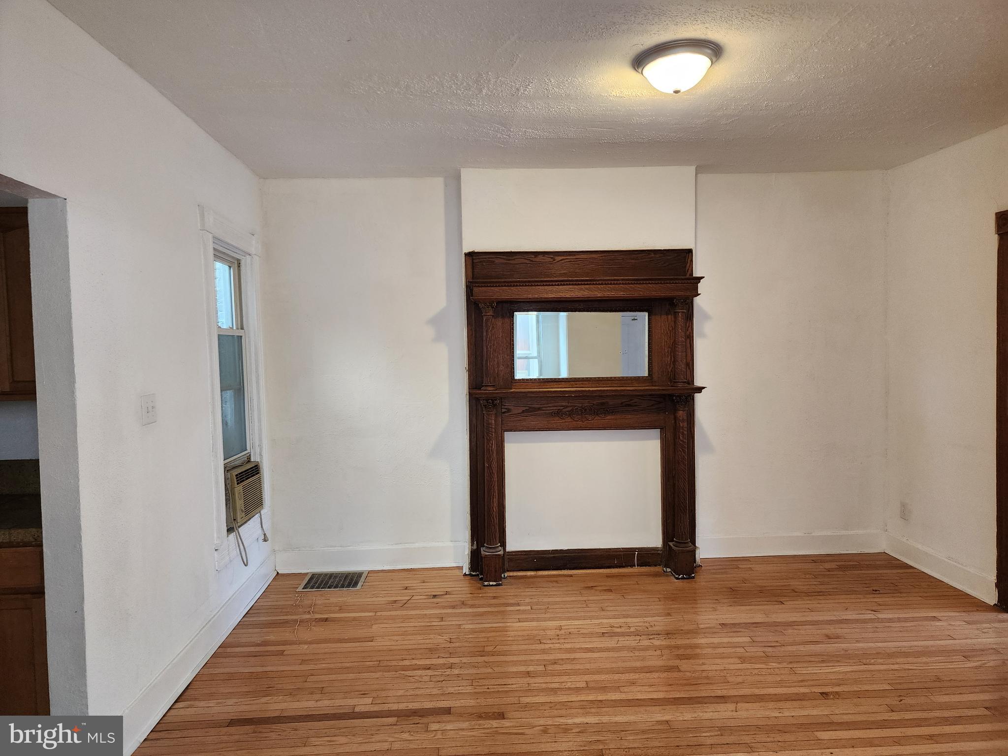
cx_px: 504
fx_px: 670
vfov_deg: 58.9
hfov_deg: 73.9
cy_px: 378
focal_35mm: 23
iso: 200
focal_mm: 6.4
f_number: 1.8
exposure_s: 1/120
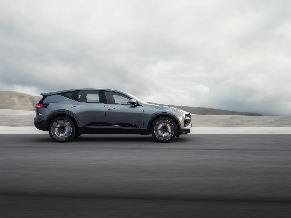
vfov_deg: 36.8
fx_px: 328
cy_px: 106
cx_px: 141
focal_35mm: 39
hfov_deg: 47.9
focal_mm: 45
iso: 400
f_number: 7.1
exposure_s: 1/25
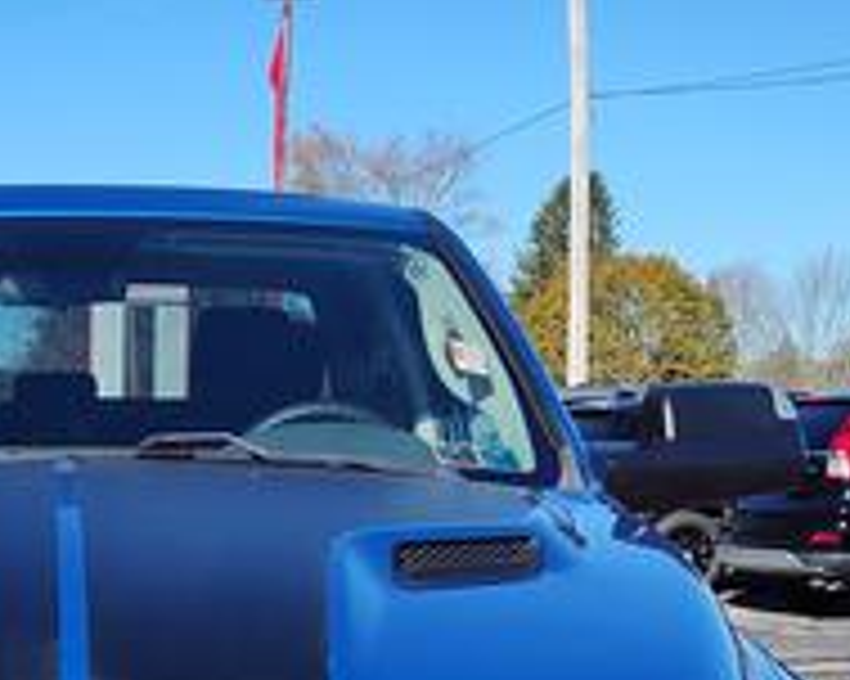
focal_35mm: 76
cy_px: 856
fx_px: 1911
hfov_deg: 24.3
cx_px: 67
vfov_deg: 18.8
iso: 100
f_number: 1.88
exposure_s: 1/3204
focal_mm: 5.56
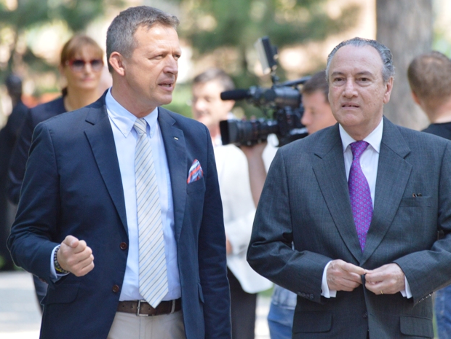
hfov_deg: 3.9
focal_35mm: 502
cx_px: 232
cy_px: 160
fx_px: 6540
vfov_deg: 3.0
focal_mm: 270
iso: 800
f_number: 5.6
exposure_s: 1/640
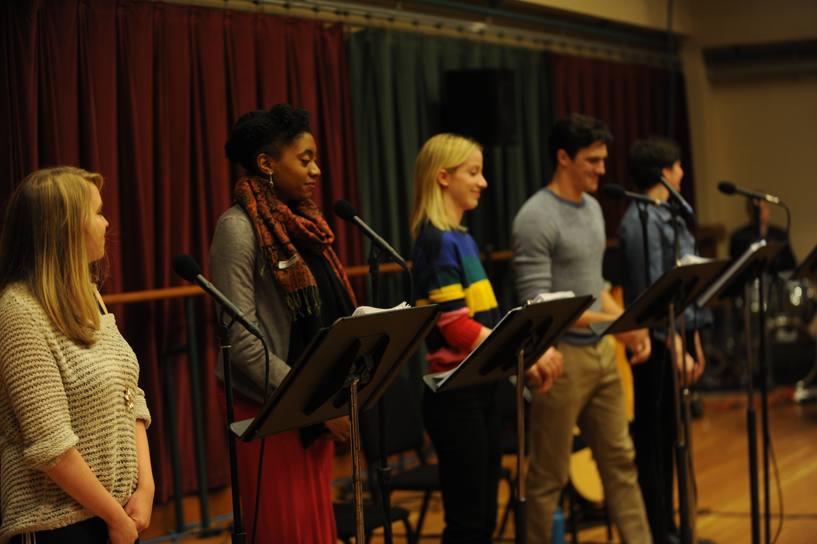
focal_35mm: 70
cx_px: 408
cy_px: 272
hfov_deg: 28.9
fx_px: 1588
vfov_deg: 19.4
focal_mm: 70
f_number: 2.8
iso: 800
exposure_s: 1/100
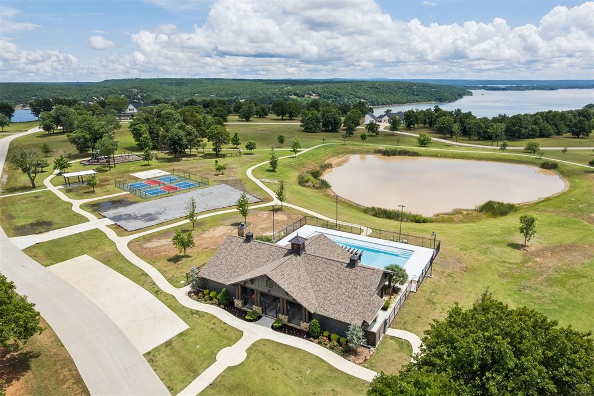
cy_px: 198
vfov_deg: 57.2
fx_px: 363
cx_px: 297
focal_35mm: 22
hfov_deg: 78.6
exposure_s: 1/3200
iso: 140
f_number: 2.8
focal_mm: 8.4
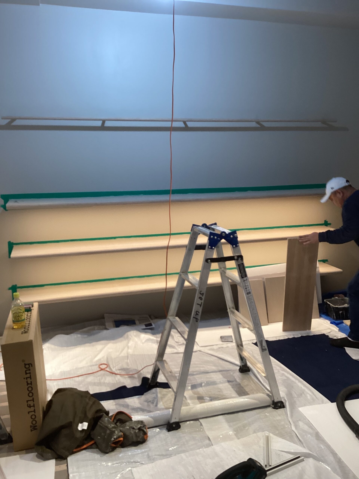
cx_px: 180
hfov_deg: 45.4
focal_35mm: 31
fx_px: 429
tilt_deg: -10.7
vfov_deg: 58.4
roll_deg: -0.2
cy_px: 240
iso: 100
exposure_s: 1/50
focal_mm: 3.3
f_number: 2.4
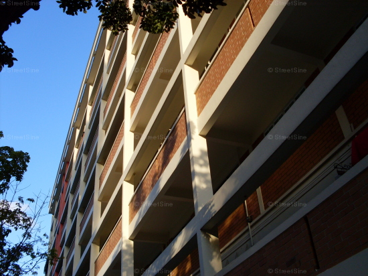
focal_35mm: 38
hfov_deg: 49.0
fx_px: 404
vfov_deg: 37.7
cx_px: 184
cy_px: 138
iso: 80
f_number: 2.8
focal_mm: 6.3
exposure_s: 1/350
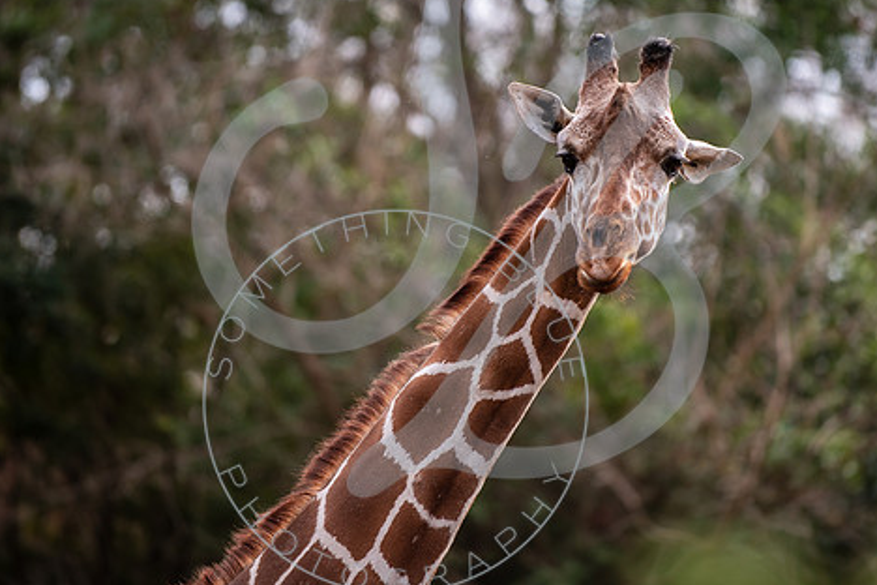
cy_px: 245
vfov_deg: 5.5
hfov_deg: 8.3
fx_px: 6041
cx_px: 489
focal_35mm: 248
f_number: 2.8
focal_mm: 200
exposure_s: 1/400
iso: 100
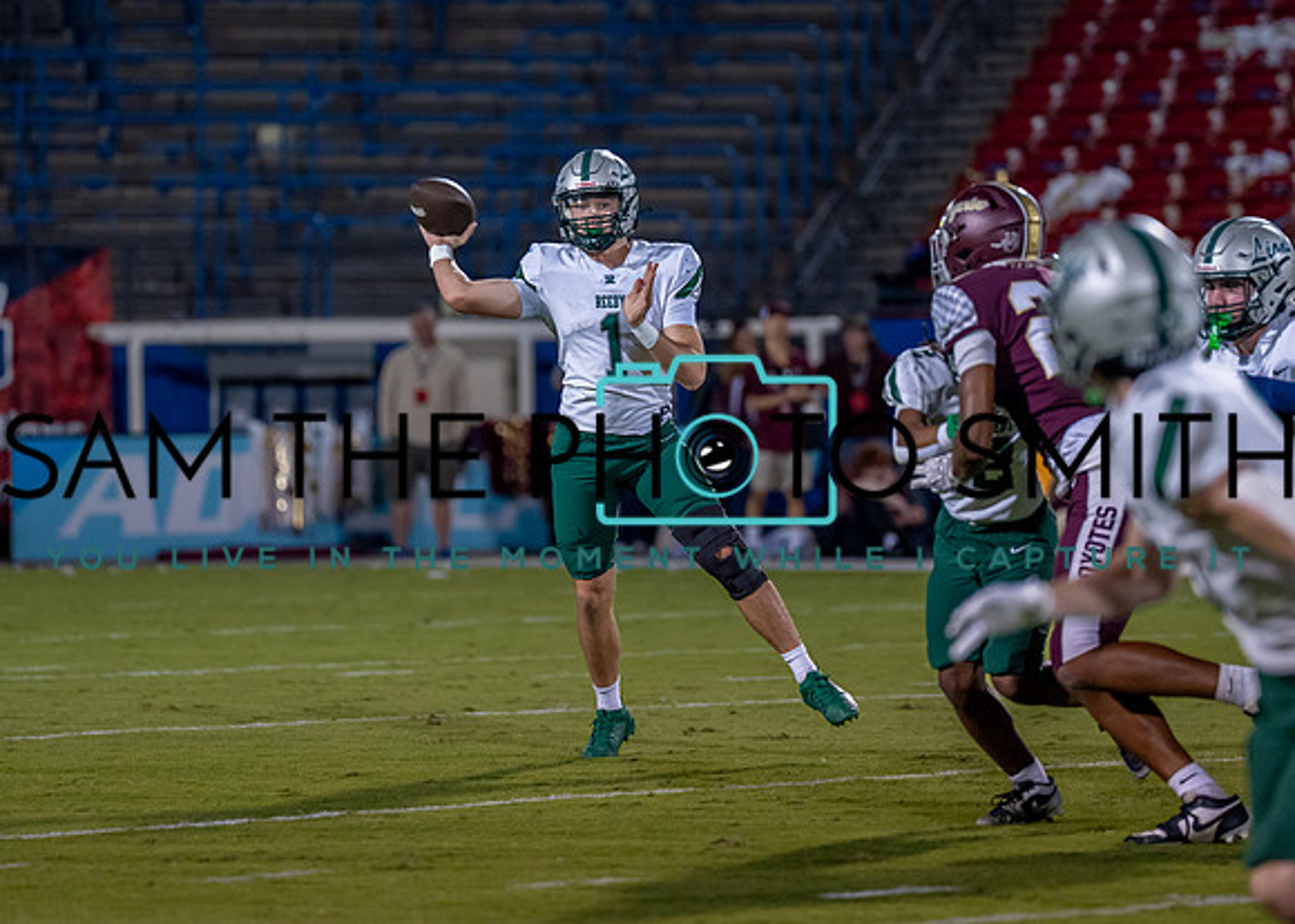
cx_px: 676
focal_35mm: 298
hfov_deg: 6.8
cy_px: 365
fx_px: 10975
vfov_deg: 4.8
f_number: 2.8
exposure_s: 1/1250
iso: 1600
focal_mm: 200
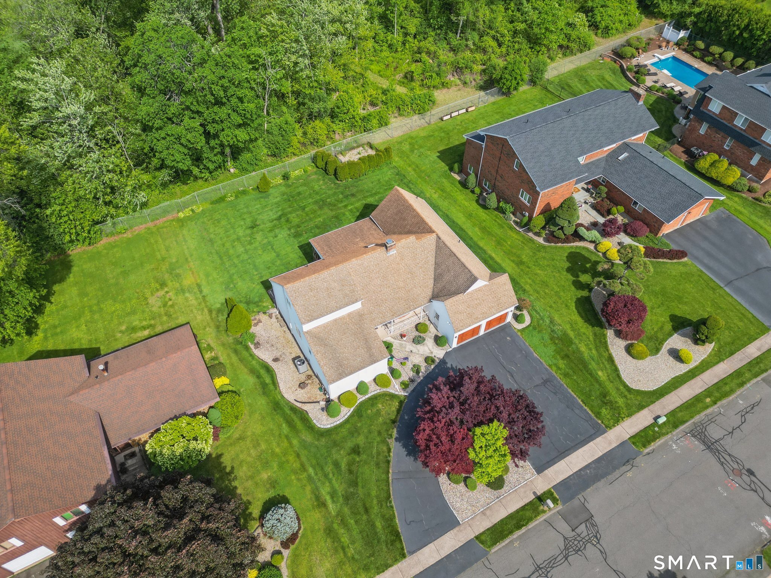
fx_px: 535
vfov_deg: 56.8
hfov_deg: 71.6
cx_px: 386
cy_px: 289
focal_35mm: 24
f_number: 1.7
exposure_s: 1/1250
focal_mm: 6.7
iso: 100
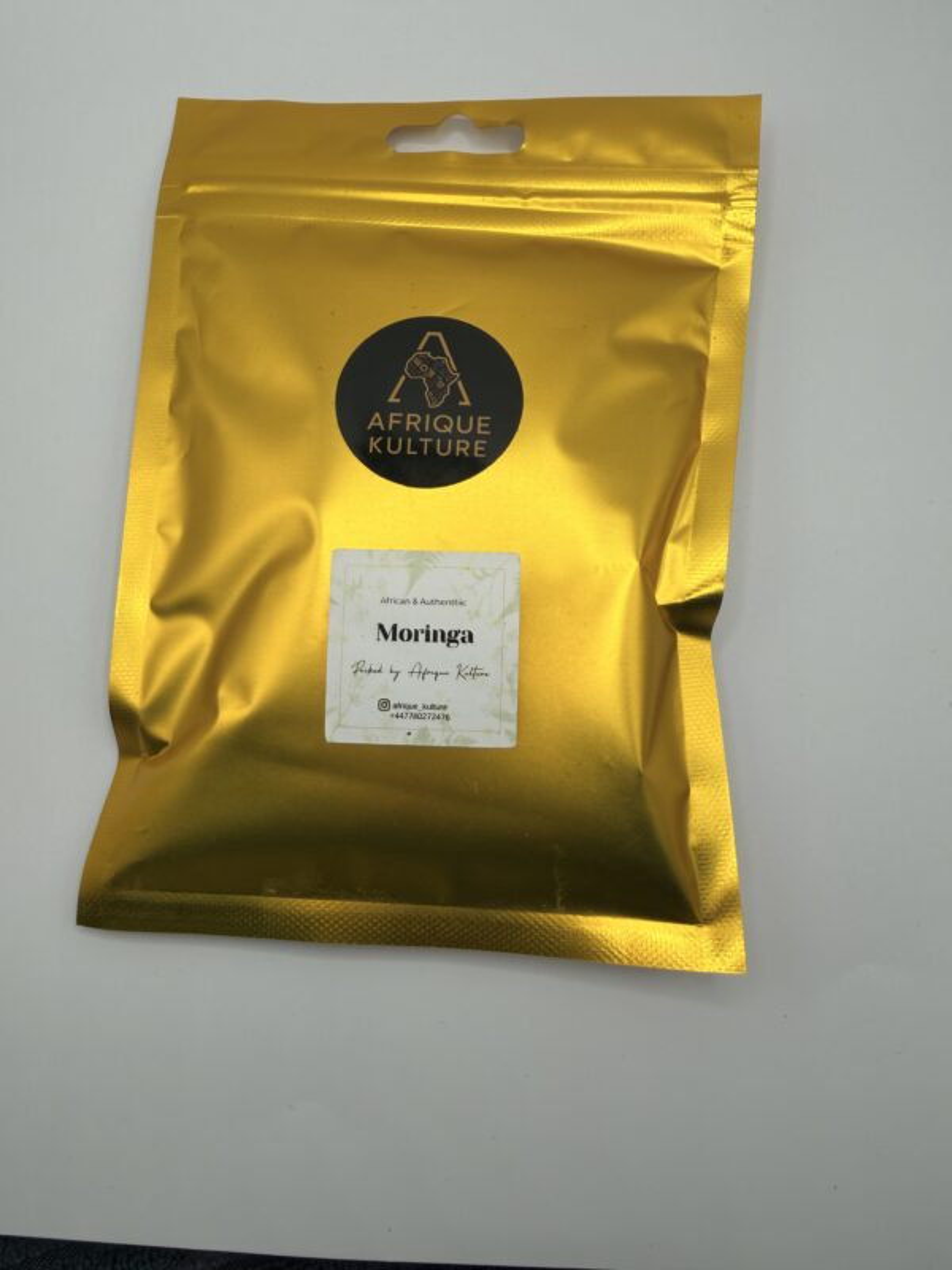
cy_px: 635
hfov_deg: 56.8
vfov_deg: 71.6
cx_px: 476
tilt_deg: -77.0
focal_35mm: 24
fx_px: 880
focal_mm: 2.22
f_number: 2.2
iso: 50
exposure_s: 1/363
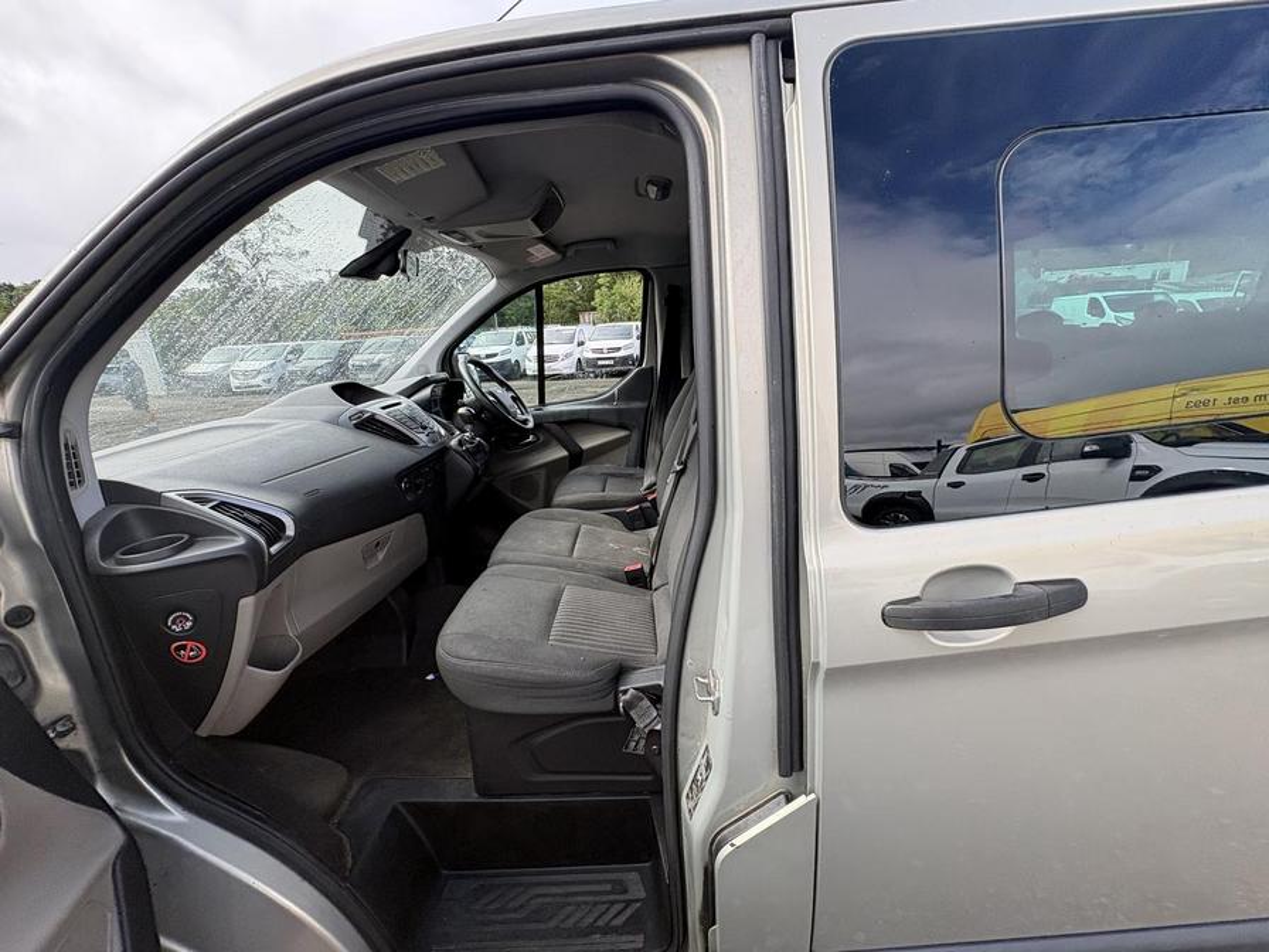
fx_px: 513
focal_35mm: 14
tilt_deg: -11.2
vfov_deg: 85.7
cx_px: 634
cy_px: 476
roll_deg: +0.8
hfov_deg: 102.1
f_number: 2.2
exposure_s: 1/327
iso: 40
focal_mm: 2.22
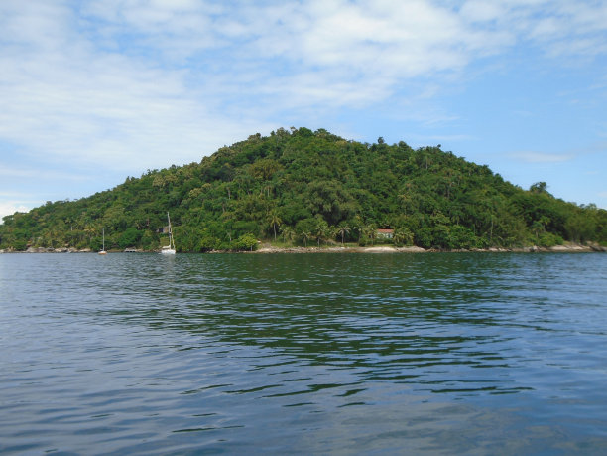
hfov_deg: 44.8
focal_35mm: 42
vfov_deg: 34.3
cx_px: 304
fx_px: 736
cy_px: 228
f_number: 4.1
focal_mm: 7.4
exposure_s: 1/800
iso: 100
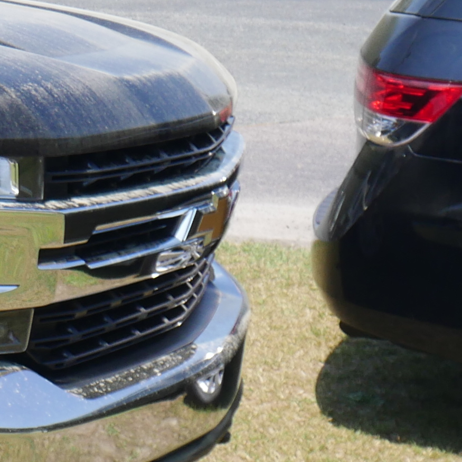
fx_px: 1963
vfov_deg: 13.4
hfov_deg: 10.9
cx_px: -721
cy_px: 244
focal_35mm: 130
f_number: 7.1
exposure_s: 1/400
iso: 200
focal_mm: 14
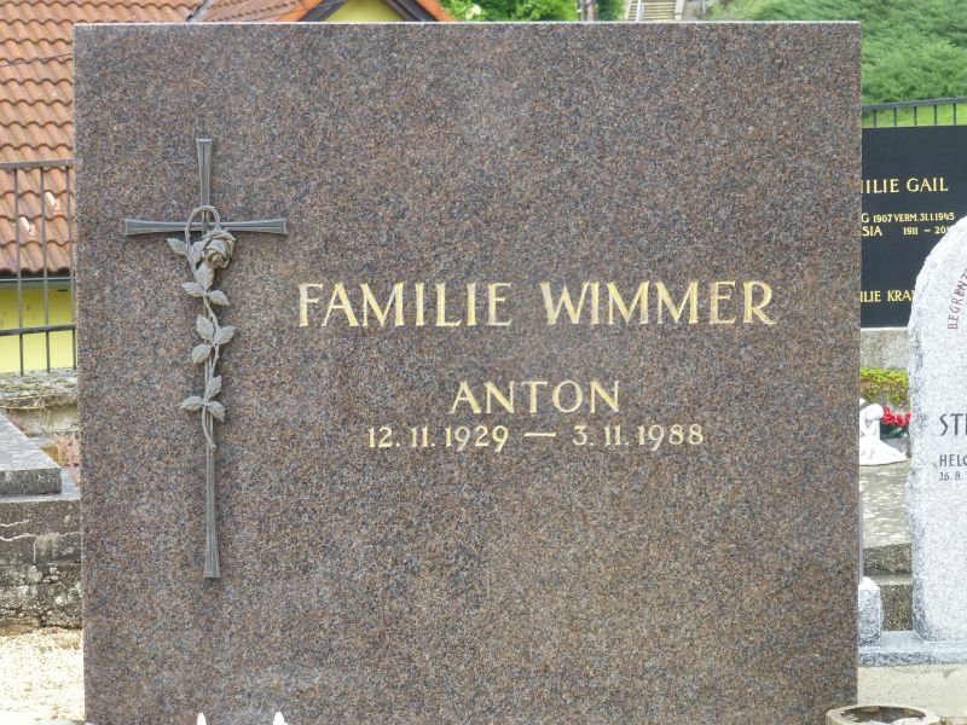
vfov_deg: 18.7
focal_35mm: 79
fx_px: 2207
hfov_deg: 24.7
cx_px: 484
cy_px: 362
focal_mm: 14.2
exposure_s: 1/60
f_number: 5.1
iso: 160
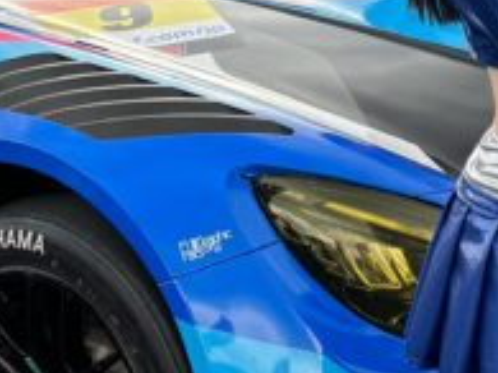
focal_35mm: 144
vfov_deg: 10.2
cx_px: 381
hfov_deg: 13.7
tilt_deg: -10.1
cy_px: -18
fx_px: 2070
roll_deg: -0.5
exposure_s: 1/700
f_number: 1.78
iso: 80
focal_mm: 6.86
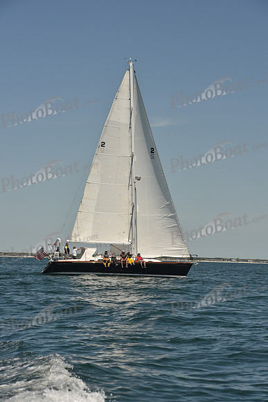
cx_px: 134
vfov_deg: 20.4
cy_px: 201
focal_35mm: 100
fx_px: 1116
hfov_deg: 13.7
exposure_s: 1/800
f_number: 7.1
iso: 250
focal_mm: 100
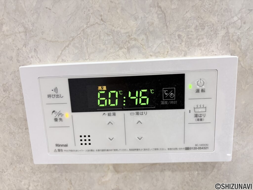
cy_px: 95
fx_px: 190
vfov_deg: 53.1
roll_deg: +4.3
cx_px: 126
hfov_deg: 67.3
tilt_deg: -11.8
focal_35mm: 26
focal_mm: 5.96
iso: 320
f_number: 1.6
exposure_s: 1/60
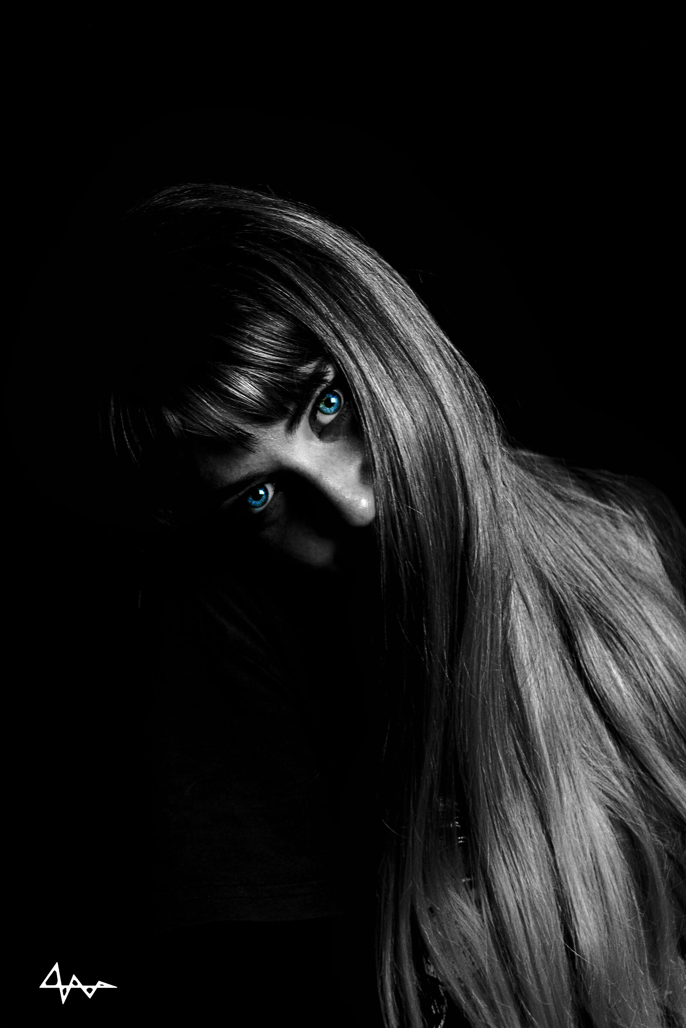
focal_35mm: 82
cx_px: 343
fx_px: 2358
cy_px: 514
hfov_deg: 16.6
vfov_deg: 24.6
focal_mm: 55
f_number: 5.6
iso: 400
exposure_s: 1/50
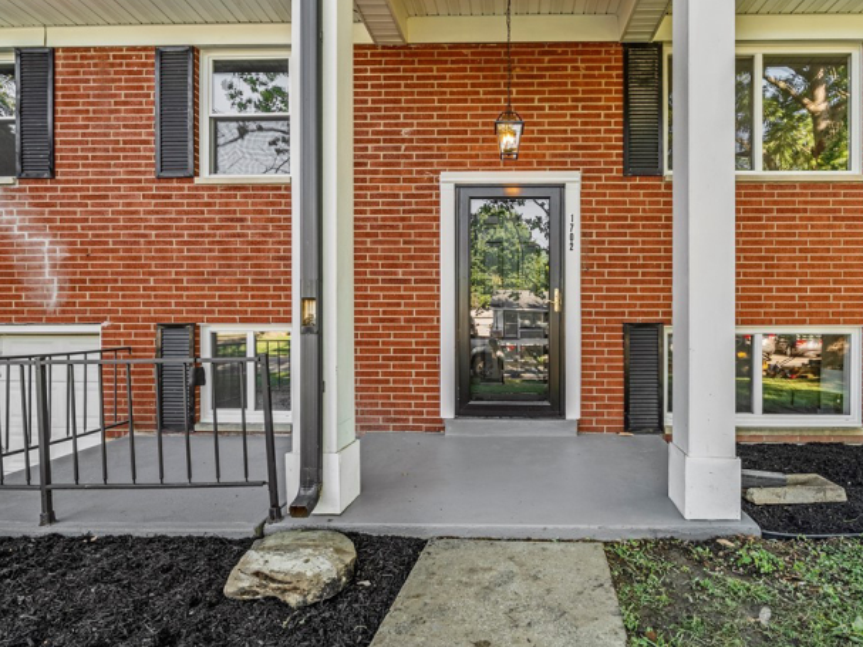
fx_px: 474
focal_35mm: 19
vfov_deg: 68.6
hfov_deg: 83.8
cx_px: 510
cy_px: 348
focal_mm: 16
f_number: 11
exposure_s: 1/8
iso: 400
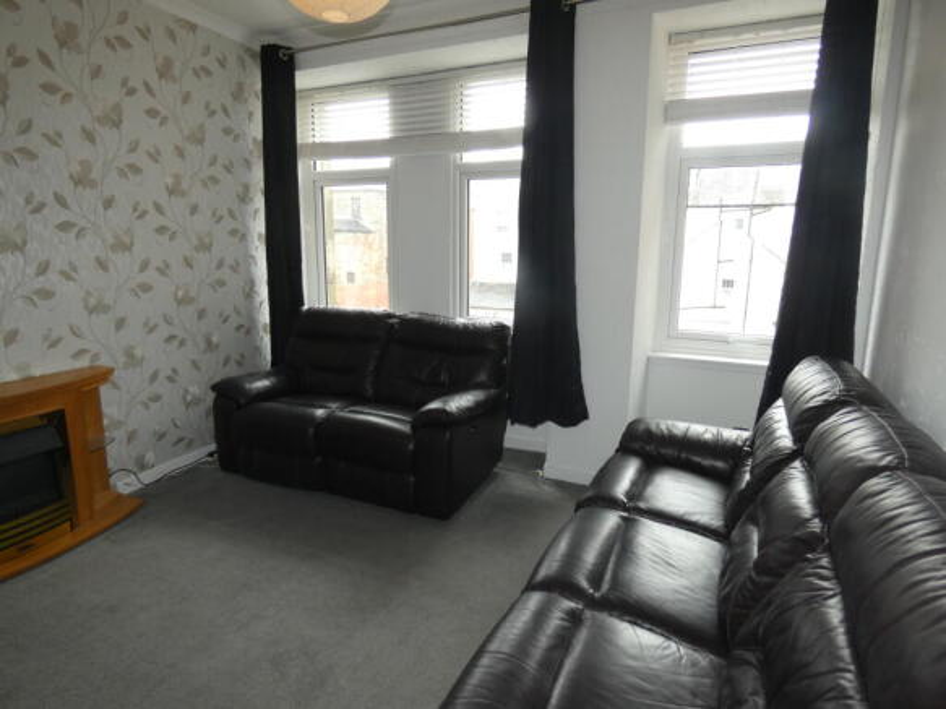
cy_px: 354
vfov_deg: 66.0
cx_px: 473
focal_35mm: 20
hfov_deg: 81.8
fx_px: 546
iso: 160
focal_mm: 3.6
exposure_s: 1/60
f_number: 2.8
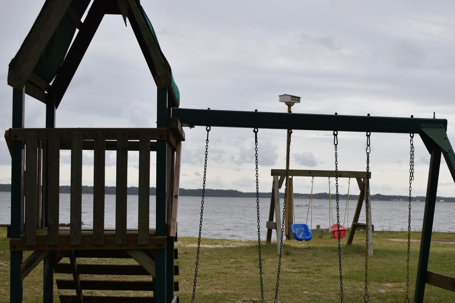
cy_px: 184
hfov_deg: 35.2
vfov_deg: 23.9
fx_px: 716
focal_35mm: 57
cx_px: 261
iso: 400
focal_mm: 29
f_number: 5
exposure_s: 1/1250
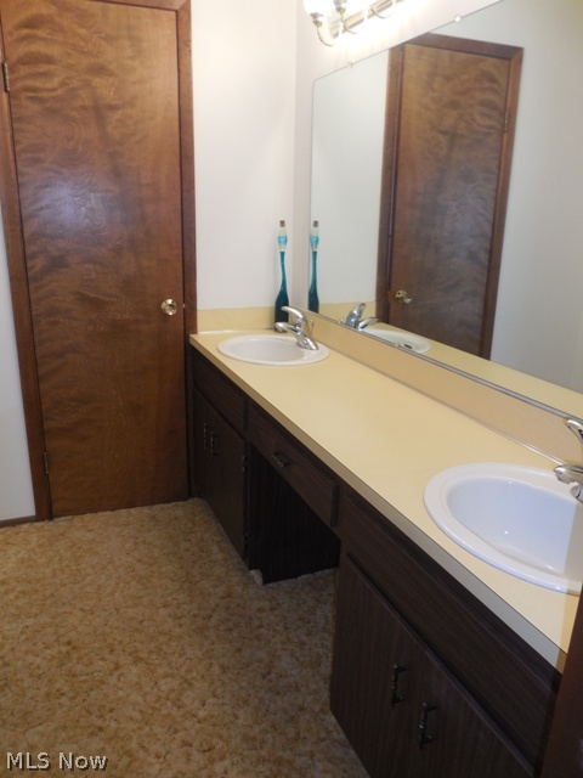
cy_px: 389
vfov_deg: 67.3
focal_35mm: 26
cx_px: 292
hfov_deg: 53.1
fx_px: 584
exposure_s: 1/30
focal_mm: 4.6
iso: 200
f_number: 3.5
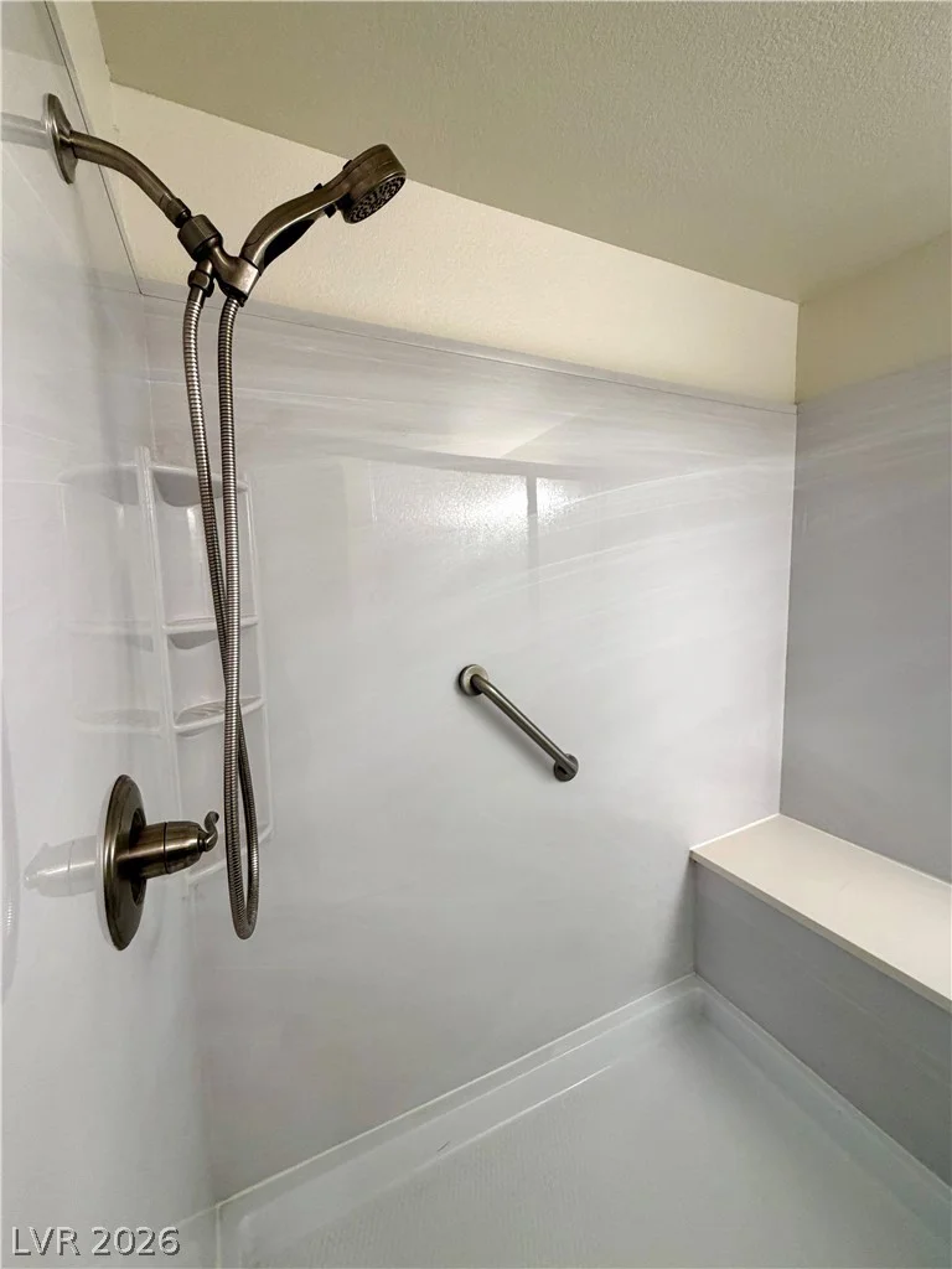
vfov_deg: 102.1
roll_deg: +1.7
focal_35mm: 14
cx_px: 476
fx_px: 513
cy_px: 634
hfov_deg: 85.7
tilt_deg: -6.5
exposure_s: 1/60
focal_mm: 2.22
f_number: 2.2
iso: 160
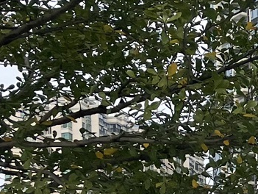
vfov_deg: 9.4
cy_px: 376
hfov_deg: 11.3
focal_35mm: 148
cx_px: 595
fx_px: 1104
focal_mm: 4.2
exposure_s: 1/2353
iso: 32
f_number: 1.6
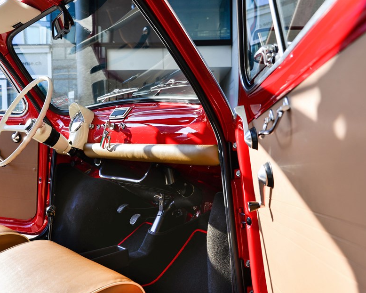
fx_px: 401
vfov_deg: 40.1
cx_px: 175
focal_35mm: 37
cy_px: 147
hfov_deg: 49.1
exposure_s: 1/100
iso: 100
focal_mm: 32
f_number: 6.3
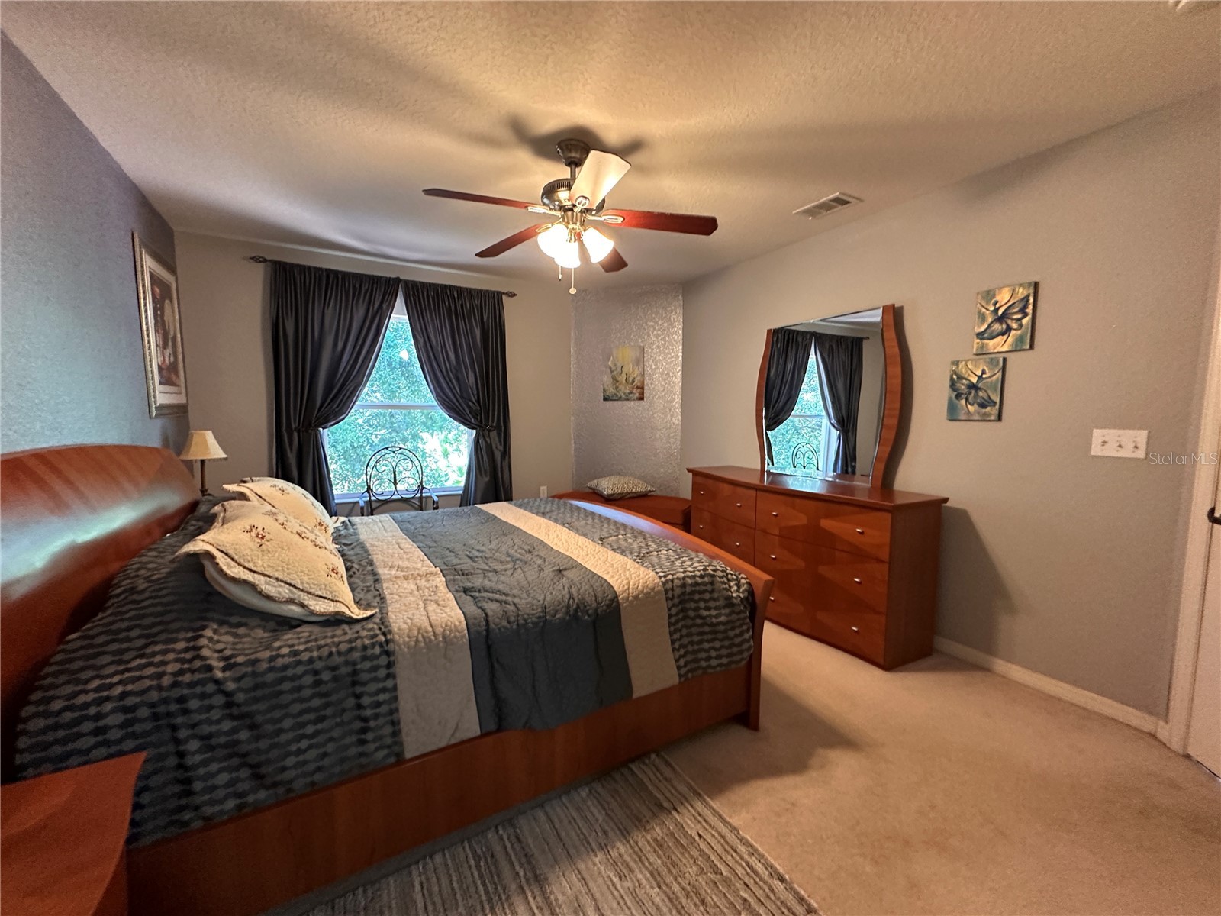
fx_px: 494
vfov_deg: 85.7
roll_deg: -1.9
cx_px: 610
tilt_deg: -4.9
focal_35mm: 14
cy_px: 458
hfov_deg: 102.1
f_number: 2.2
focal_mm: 2.22
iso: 400
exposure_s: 1/60
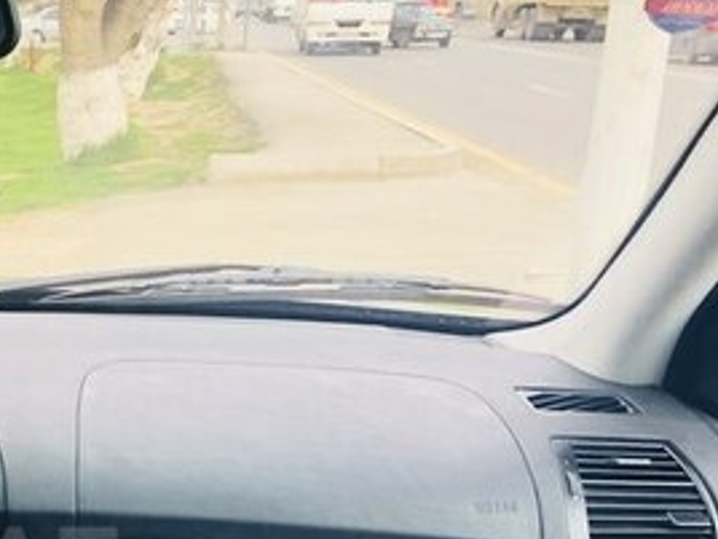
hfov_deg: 25.2
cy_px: 567
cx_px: -155
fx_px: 1431
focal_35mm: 69
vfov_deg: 20.5
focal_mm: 3.99
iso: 20
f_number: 1.8
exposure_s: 1/155
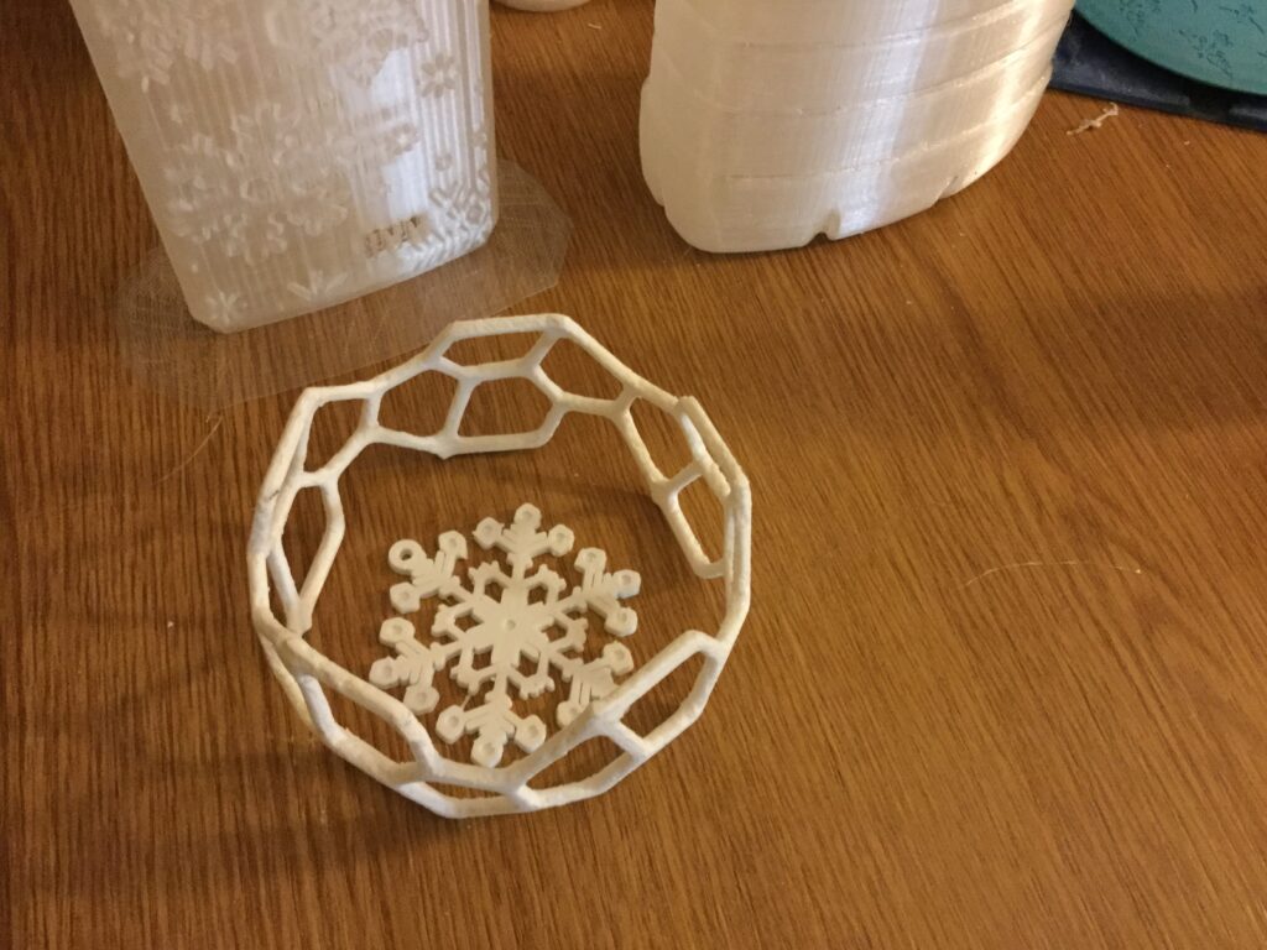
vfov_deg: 45.4
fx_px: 1135
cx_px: 634
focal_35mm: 31
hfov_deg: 58.4
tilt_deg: -58.6
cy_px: 475
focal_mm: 3.3
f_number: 2.4
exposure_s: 1/17
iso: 400
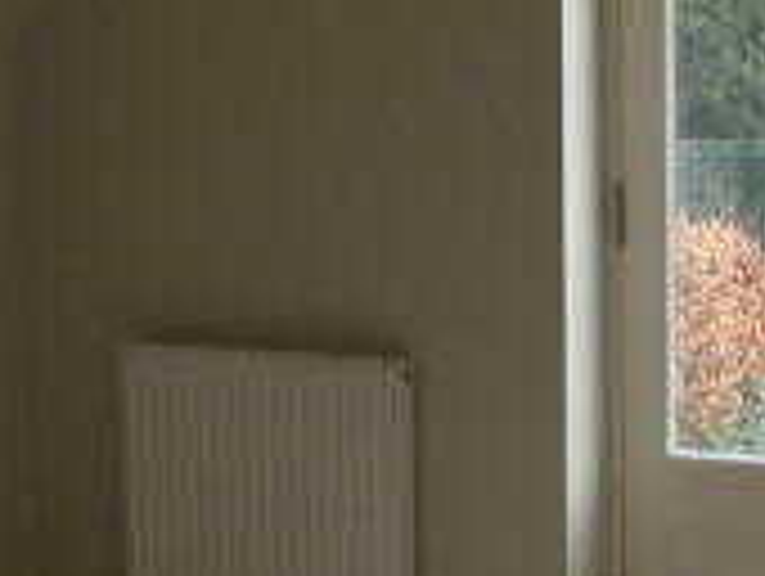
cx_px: 502
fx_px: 2656
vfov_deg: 12.4
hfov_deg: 16.4
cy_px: 362
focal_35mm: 120
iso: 100
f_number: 2.8
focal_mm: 8.9
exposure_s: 1/51.4
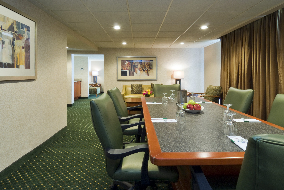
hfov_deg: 83.9
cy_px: 95
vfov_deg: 62.1
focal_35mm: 20
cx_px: 142
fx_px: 158
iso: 200
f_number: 20
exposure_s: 4
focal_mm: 13
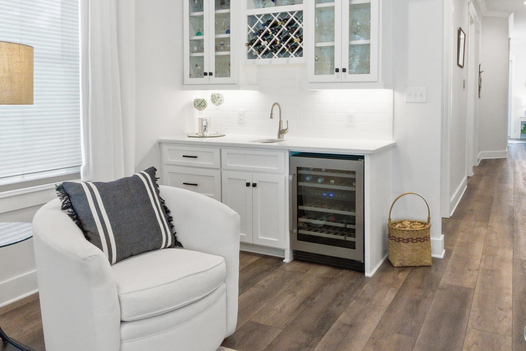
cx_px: 302
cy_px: 116
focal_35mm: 30
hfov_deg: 61.6
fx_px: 439
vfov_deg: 43.0
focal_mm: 20
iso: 12800
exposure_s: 1/8000
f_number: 13
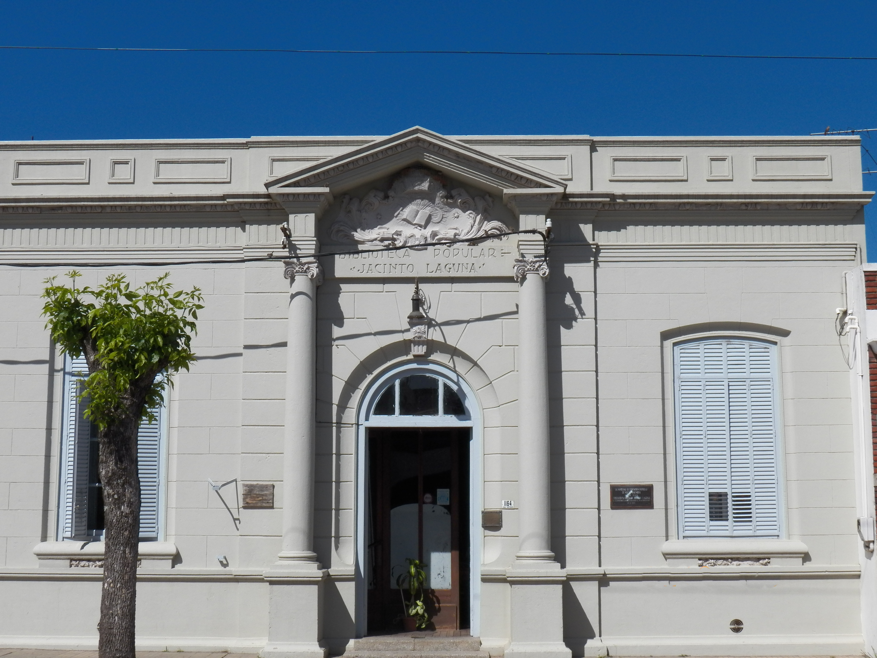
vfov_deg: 29.1
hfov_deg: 38.2
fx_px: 1267
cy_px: 329
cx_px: 438
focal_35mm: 50
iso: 125
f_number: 5.6
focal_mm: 8.9
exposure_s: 1/1250
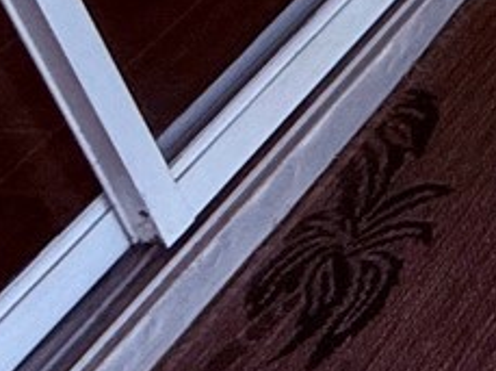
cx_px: 1421
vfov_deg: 11.2
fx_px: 1402
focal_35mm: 98
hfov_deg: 12.0
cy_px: -653
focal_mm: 2.22
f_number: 2.2
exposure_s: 1/99
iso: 100
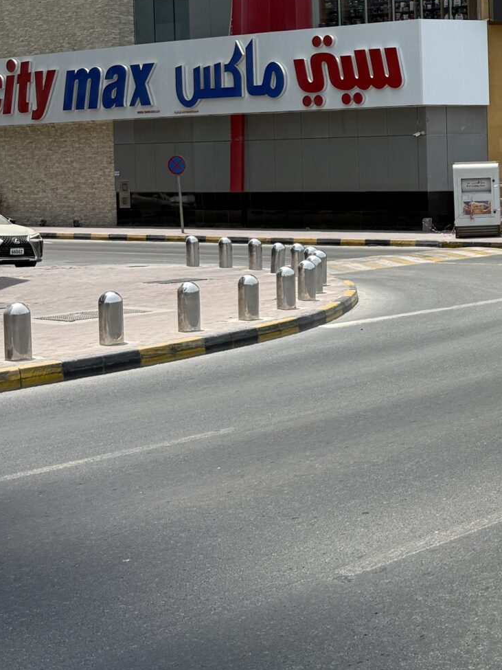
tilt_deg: -2.2
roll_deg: +0.2
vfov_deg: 30.4
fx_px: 1218
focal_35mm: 63
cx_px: 657
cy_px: 200
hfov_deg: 21.1
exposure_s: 1/4673
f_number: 1.78
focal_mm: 6.76
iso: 80
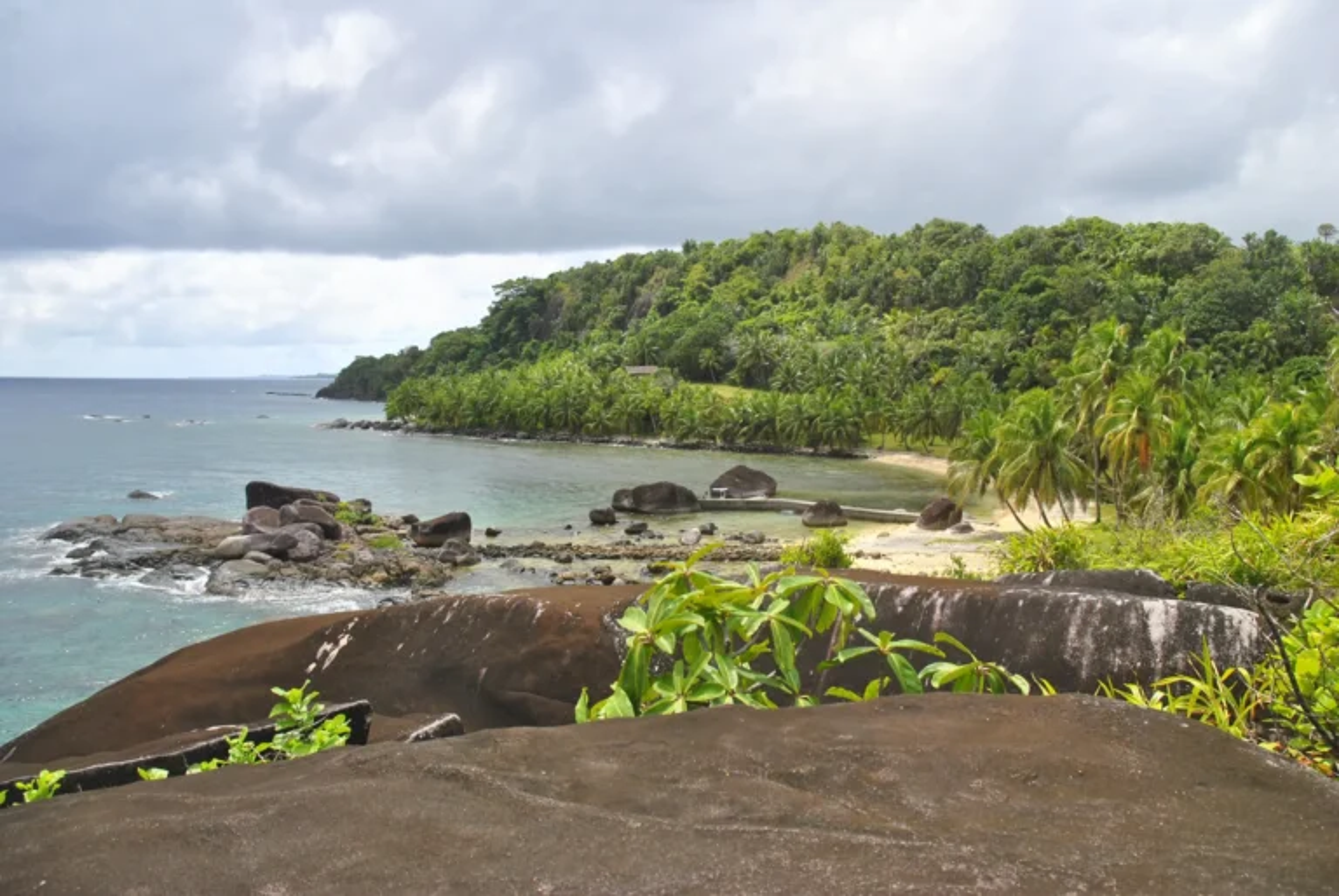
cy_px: 448
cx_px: 670
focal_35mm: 27
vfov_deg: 48.0
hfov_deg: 67.3
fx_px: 1005
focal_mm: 18
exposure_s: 1/1000
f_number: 5
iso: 200
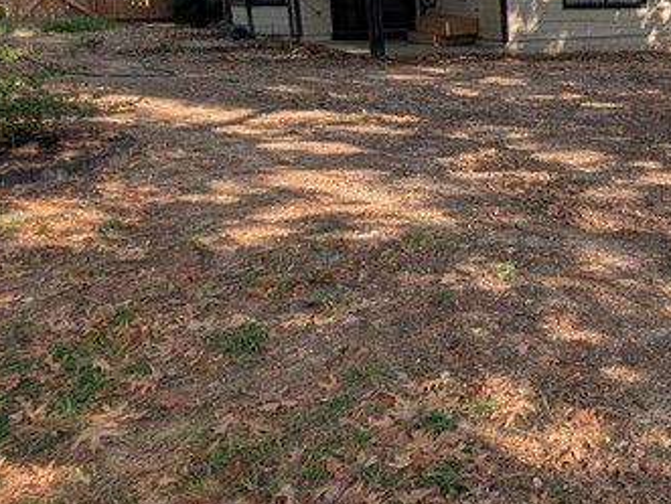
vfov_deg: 37.8
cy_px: 130
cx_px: 753
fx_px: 718
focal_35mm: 37
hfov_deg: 39.8
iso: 40
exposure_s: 1/1361
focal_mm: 2.02
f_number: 1.7
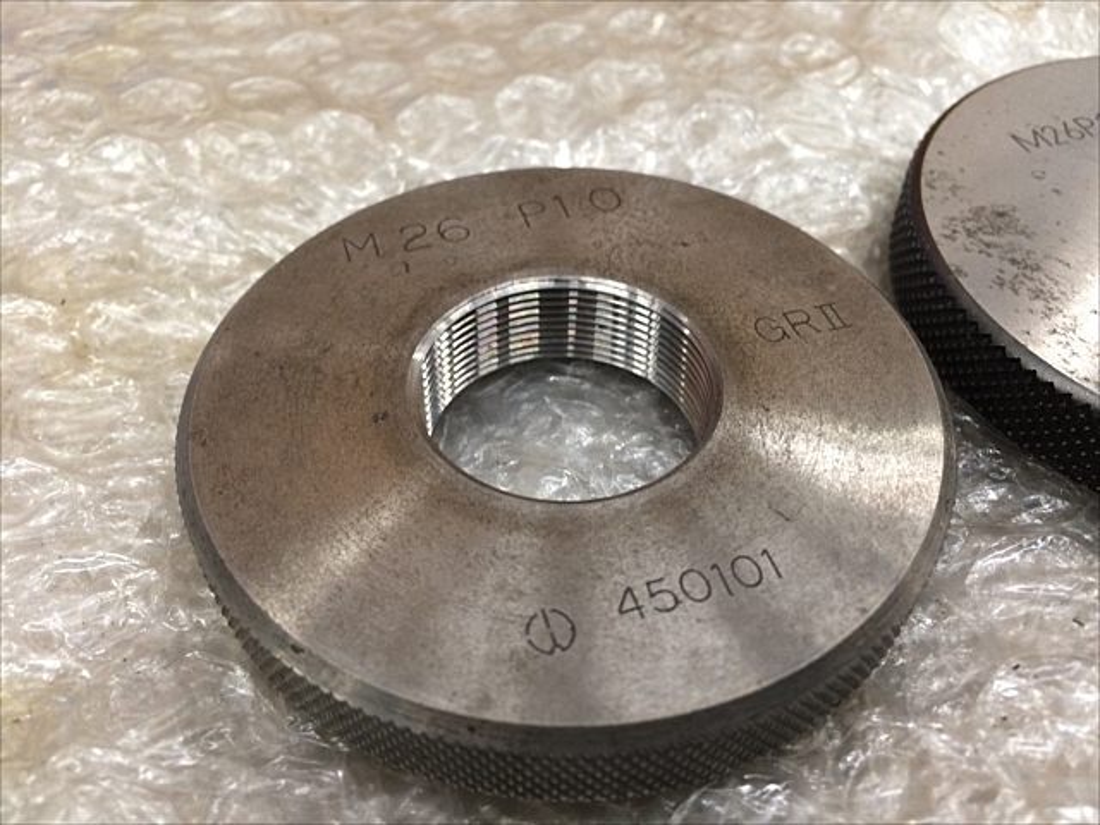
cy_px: 412
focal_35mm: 29
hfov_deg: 61.7
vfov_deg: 48.2
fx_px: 922
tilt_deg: -50.1
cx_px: 550
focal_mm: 4.15
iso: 100
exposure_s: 1/30
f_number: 2.2
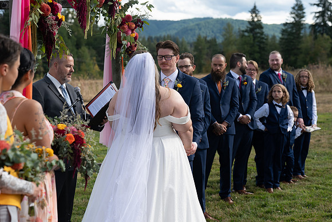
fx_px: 719
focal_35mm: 78
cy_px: 111
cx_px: 166
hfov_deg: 26.0
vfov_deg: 17.5
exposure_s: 1/1250
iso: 400
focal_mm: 78
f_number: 4.5
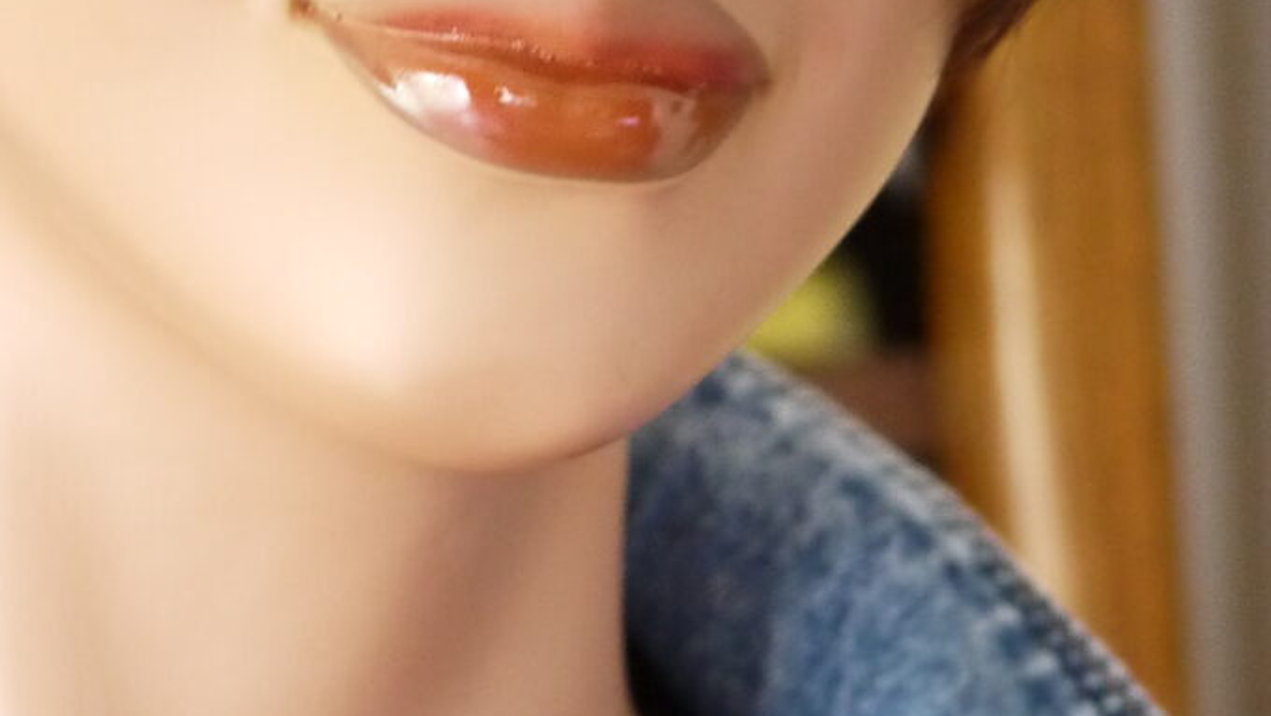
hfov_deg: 8.7
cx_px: 254
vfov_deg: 4.9
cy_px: 441
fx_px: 8293
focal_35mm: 246
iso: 800
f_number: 2.8
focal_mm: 30
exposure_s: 1/15
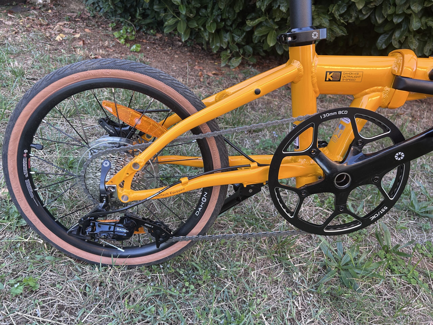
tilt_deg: -27.6
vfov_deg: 53.1
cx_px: 216
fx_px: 325
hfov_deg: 67.3
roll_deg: -11.9
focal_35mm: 26
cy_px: 162
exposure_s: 1/121
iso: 80
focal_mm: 5.7
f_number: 1.5
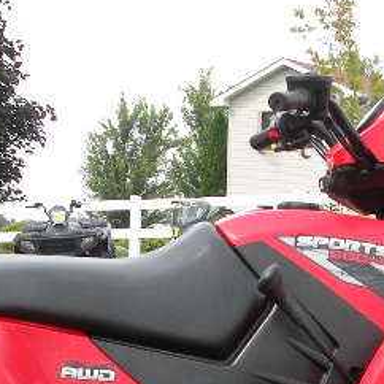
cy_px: 449
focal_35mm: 157
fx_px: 1970
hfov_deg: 11.1
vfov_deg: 10.9
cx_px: 309
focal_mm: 7.4
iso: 64
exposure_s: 1/144
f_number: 4.5
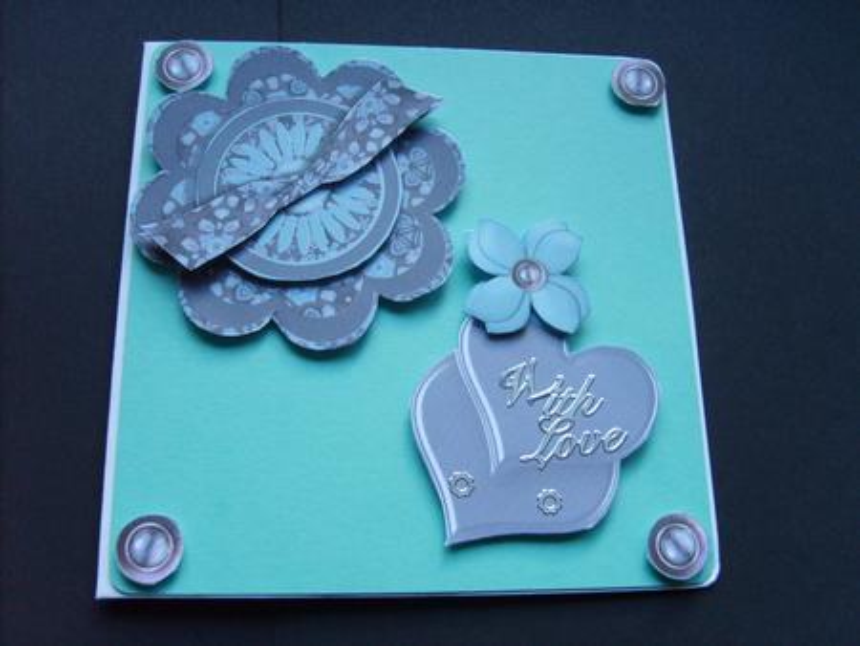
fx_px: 870
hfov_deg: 52.6
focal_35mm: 35
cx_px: 430
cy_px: 323
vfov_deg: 40.7
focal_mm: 5.8
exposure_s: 1/30
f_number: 2.8
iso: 93
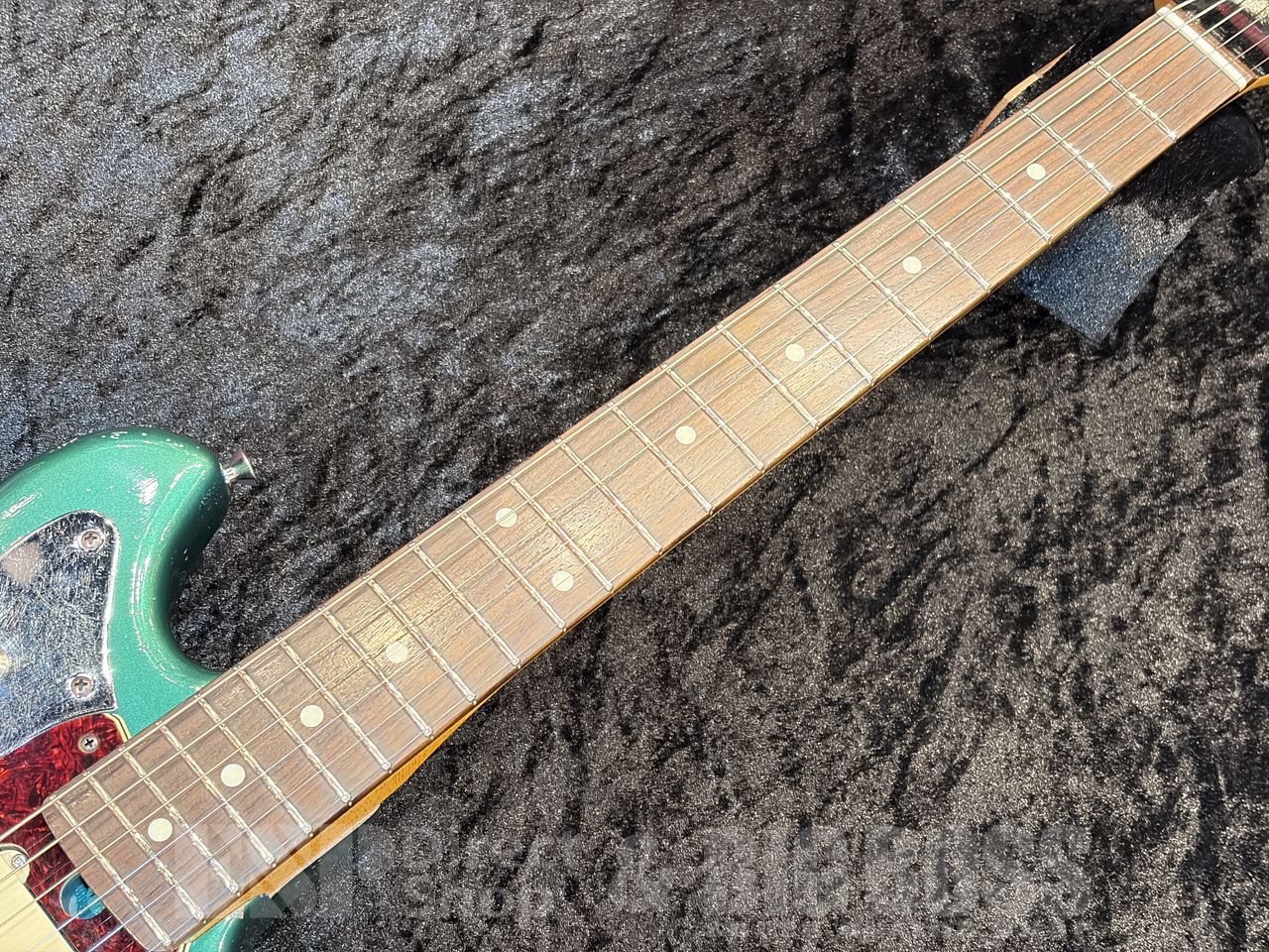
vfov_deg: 28.0
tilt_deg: -61.4
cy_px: 476
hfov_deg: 36.8
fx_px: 1906
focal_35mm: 52
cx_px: 634
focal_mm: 5.96
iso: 250
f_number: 1.6
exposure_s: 1/40
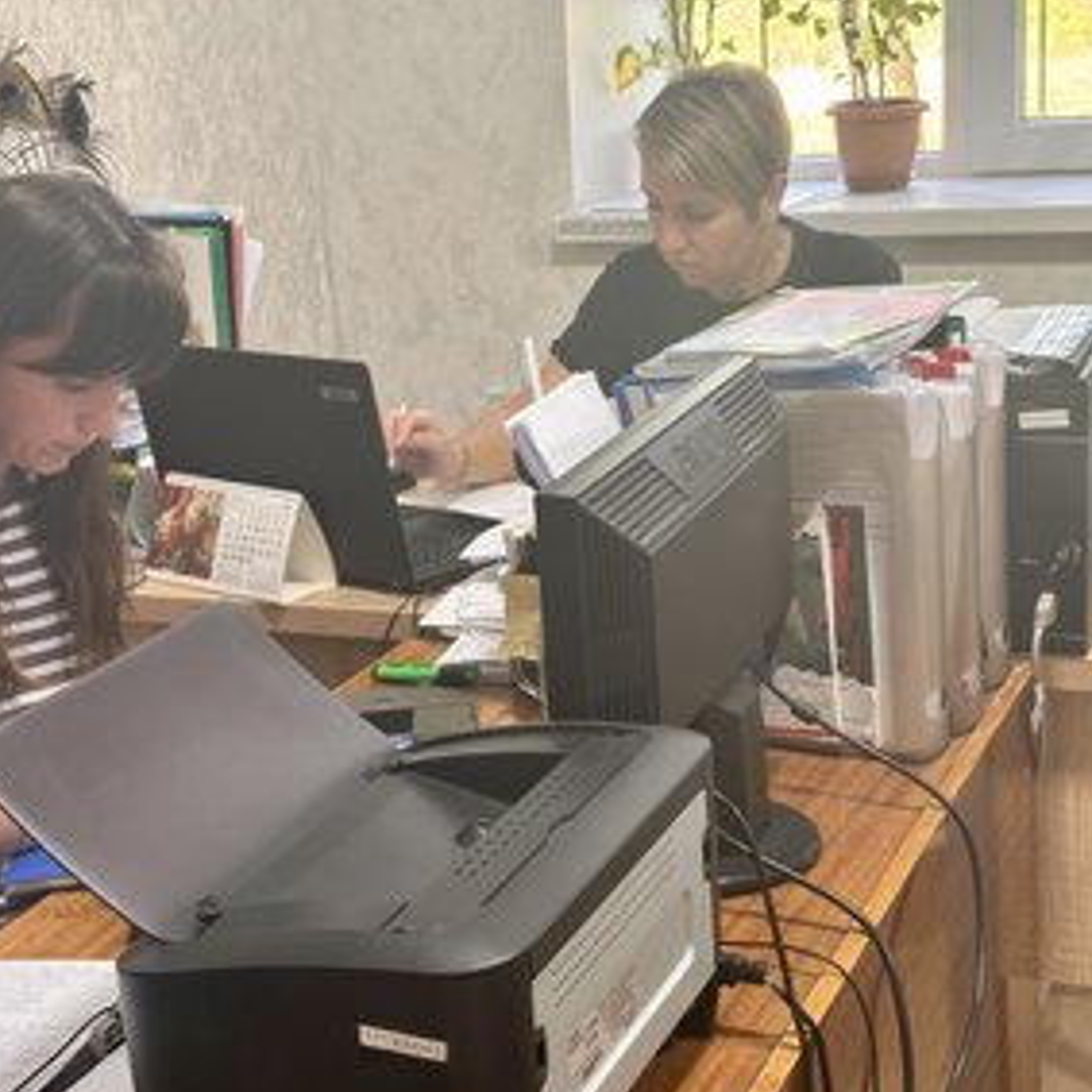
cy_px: 575
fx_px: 2320
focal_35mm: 65
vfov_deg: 26.5
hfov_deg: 26.5
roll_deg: +4.2
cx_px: 509
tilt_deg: -15.5
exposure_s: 1/50
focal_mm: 5.96
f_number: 1.6
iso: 100
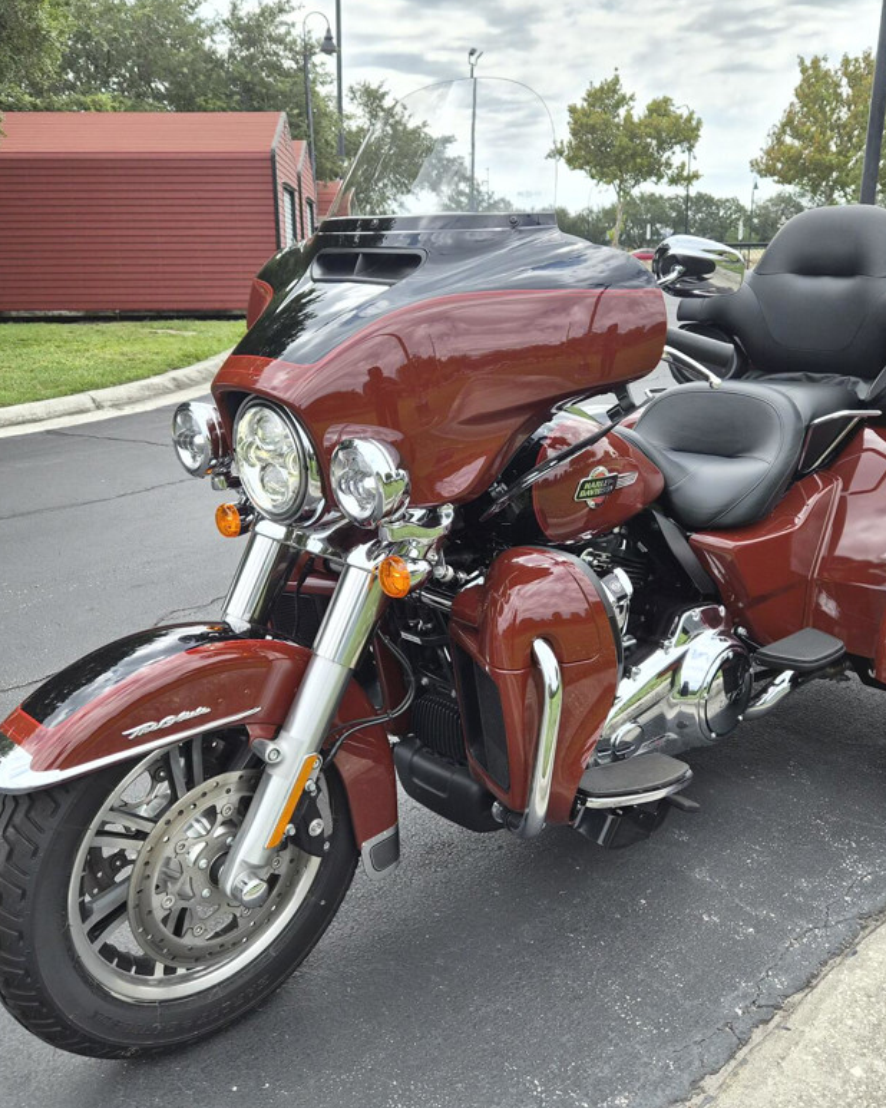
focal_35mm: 31
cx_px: 462
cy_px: 543
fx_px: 1017
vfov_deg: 57.2
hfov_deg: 47.1
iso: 80
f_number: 1.8
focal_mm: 5.4
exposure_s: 1/3480
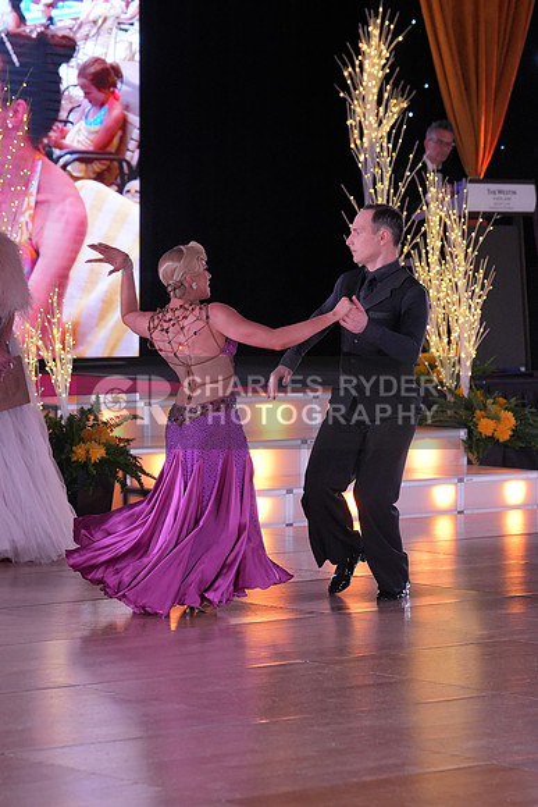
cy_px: 404
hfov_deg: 10.2
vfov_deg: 15.2
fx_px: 3024
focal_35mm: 135
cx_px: 269
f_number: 4
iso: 1250
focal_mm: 90
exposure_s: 1/400
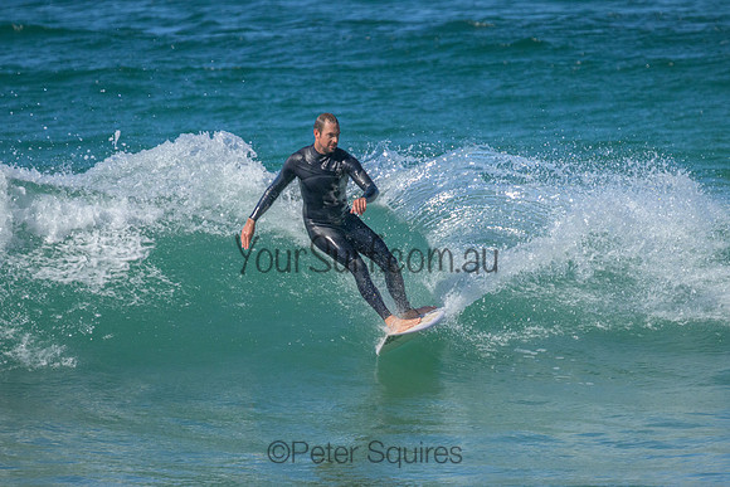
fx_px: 15499
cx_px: 370
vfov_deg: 1.8
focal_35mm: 764
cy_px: 295
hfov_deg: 2.7
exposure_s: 1/2000
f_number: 11
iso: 2200
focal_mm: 630
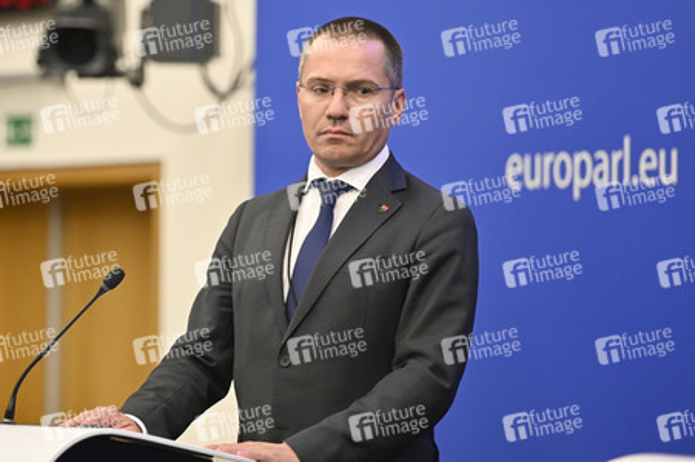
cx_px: 348
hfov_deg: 11.4
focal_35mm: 180
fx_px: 3472
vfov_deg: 7.6
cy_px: 231
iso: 2000
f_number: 2.8
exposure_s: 1/320
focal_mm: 180
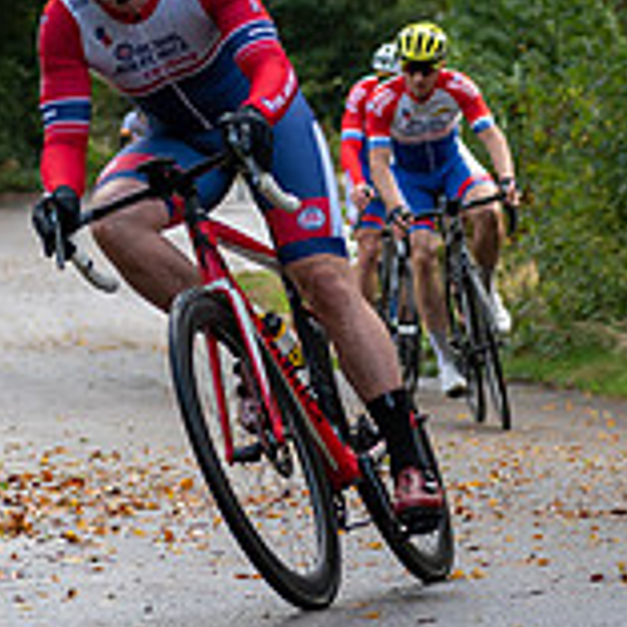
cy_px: 123
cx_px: 133
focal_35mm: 253
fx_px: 5185
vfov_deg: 6.9
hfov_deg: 6.9
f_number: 3.2
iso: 200
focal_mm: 62
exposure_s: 1/500
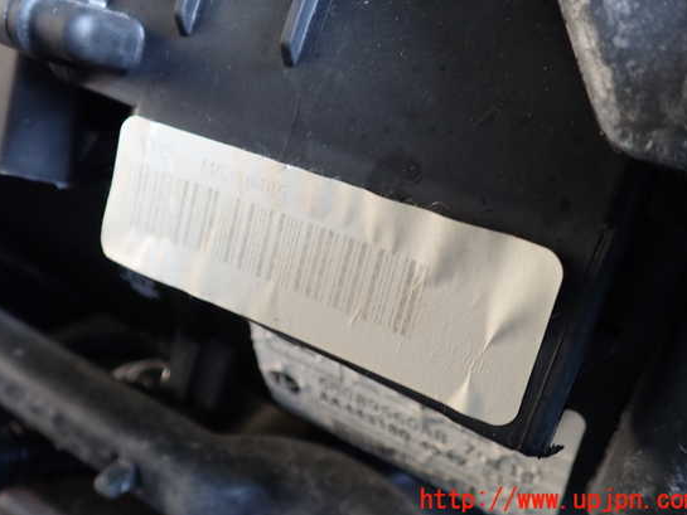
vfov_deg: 42.9
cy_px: 233
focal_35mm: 33
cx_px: 326
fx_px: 655
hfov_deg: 55.3
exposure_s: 1/50
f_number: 2.3
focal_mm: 5.4
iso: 200
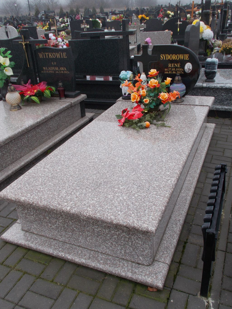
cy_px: 154
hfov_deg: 41.8
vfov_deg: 54.0
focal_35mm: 34
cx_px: 116
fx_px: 304
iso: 80
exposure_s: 1/125
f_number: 3.6
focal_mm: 6
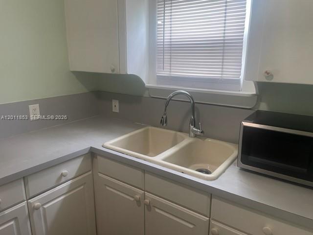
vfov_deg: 53.1
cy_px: 118
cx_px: 156
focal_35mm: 26
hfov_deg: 67.3
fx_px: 235
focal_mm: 4.2
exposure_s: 1/60
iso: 125
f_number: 1.6
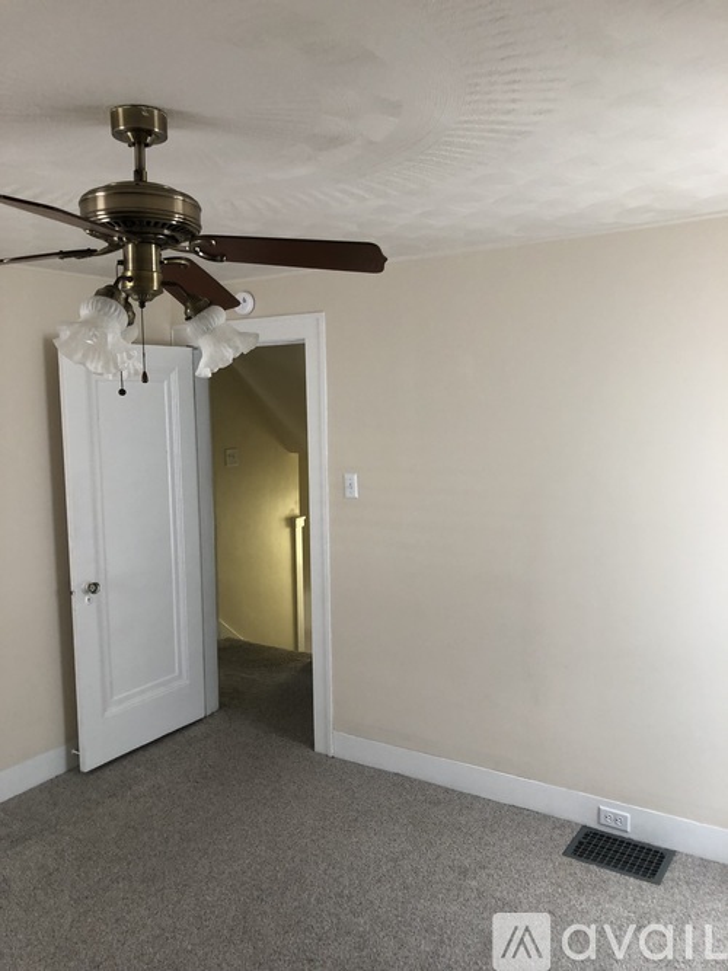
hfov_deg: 49.7
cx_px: 364
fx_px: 785
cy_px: 486
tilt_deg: -4.9
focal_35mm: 28
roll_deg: +0.8
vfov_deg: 63.5
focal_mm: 3.99
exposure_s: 1/24
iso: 40
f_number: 1.8
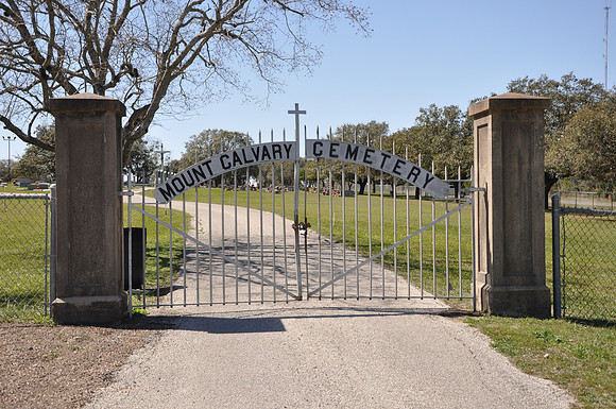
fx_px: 769
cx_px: 308
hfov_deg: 43.7
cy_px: 204
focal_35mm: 45
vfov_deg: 29.8
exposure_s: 1/200
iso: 200
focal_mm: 30
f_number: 7.1
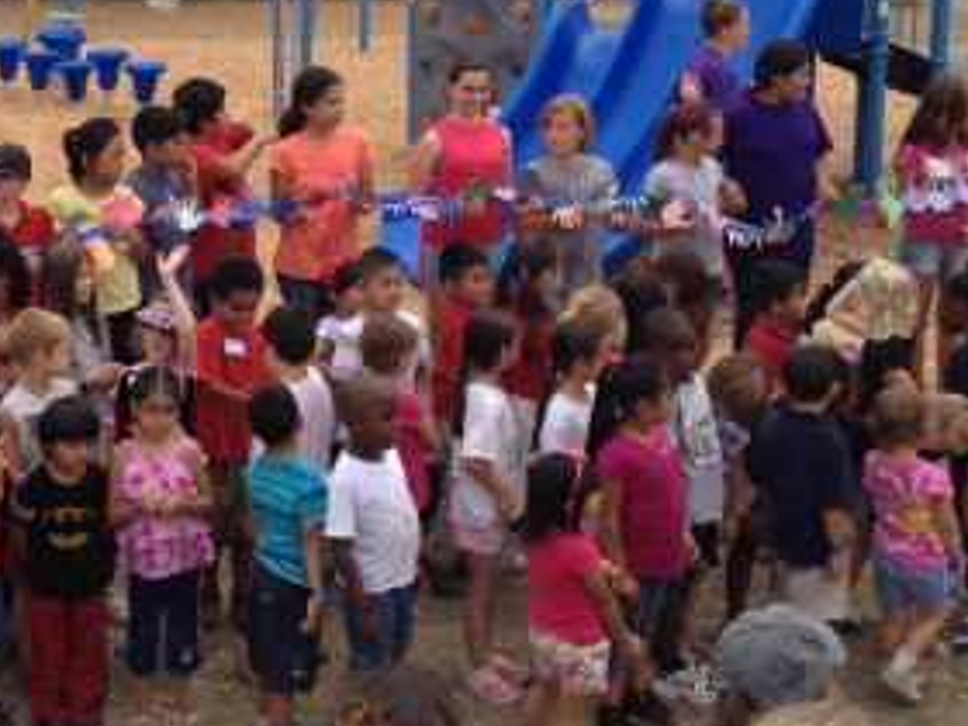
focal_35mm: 80
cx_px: 197
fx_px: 2237
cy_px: 90
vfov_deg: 18.2
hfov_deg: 24.0
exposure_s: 1/1416
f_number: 2.4
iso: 50
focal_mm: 4.28
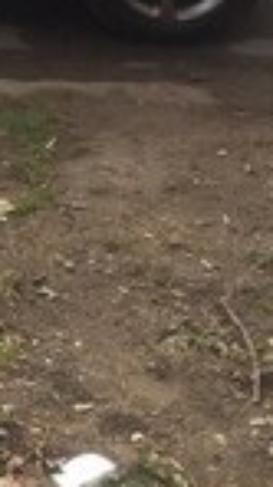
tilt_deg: -17.2
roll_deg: +2.9
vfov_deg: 19.0
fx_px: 1367
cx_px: -303
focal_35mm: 106
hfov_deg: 10.4
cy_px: -102
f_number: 2.2
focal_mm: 4.15
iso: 32
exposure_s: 1/527
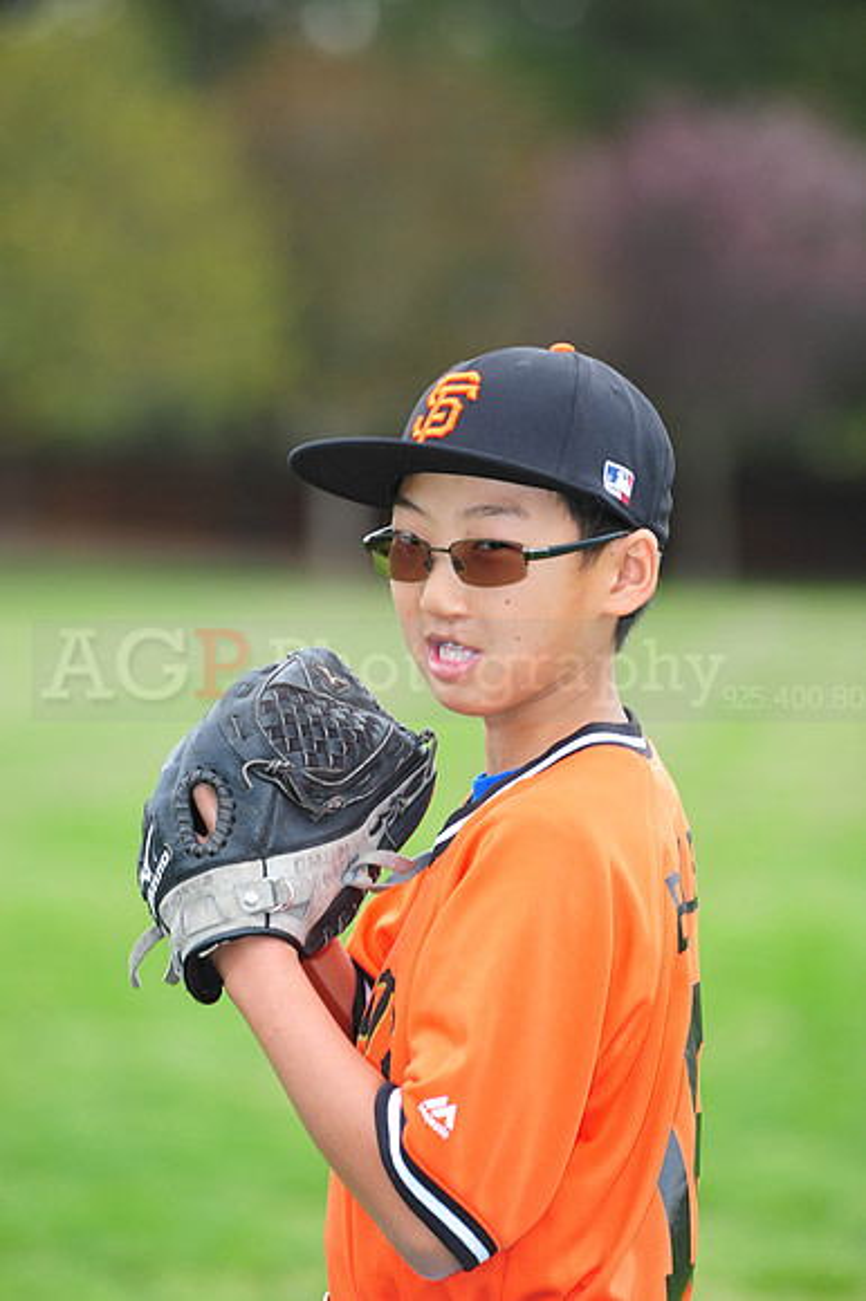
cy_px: 650
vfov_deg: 10.3
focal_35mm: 200
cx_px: 433
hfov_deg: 6.9
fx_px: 7225
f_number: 5
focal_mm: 200
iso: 400
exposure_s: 1/250
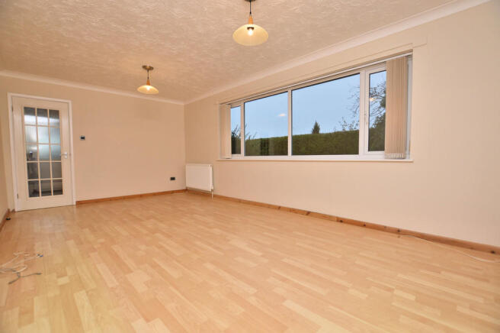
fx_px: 208
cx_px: 250
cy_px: 166
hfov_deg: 100.4
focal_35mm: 15
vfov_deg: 77.2
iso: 100
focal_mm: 10
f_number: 4
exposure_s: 1/60
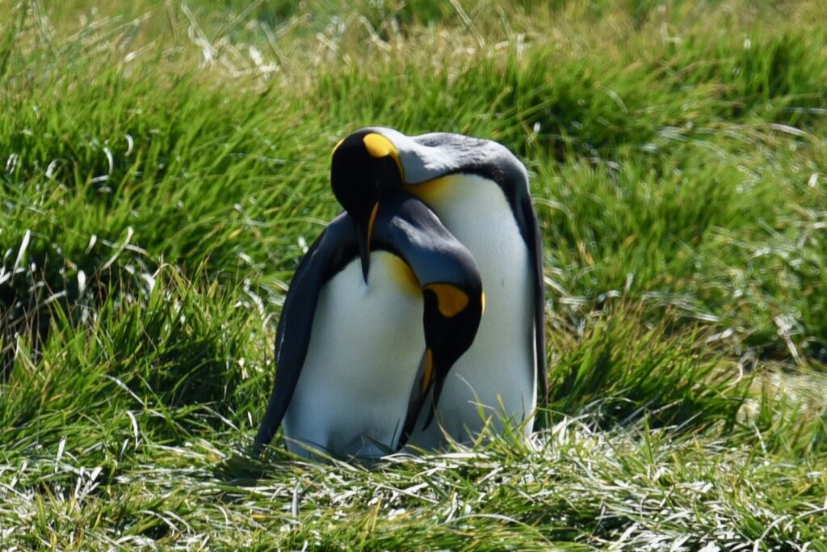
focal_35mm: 400
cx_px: 414
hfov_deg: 5.2
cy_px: 276
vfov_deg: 3.4
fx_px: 9190
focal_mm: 400
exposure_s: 1/1000
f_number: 13
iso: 400
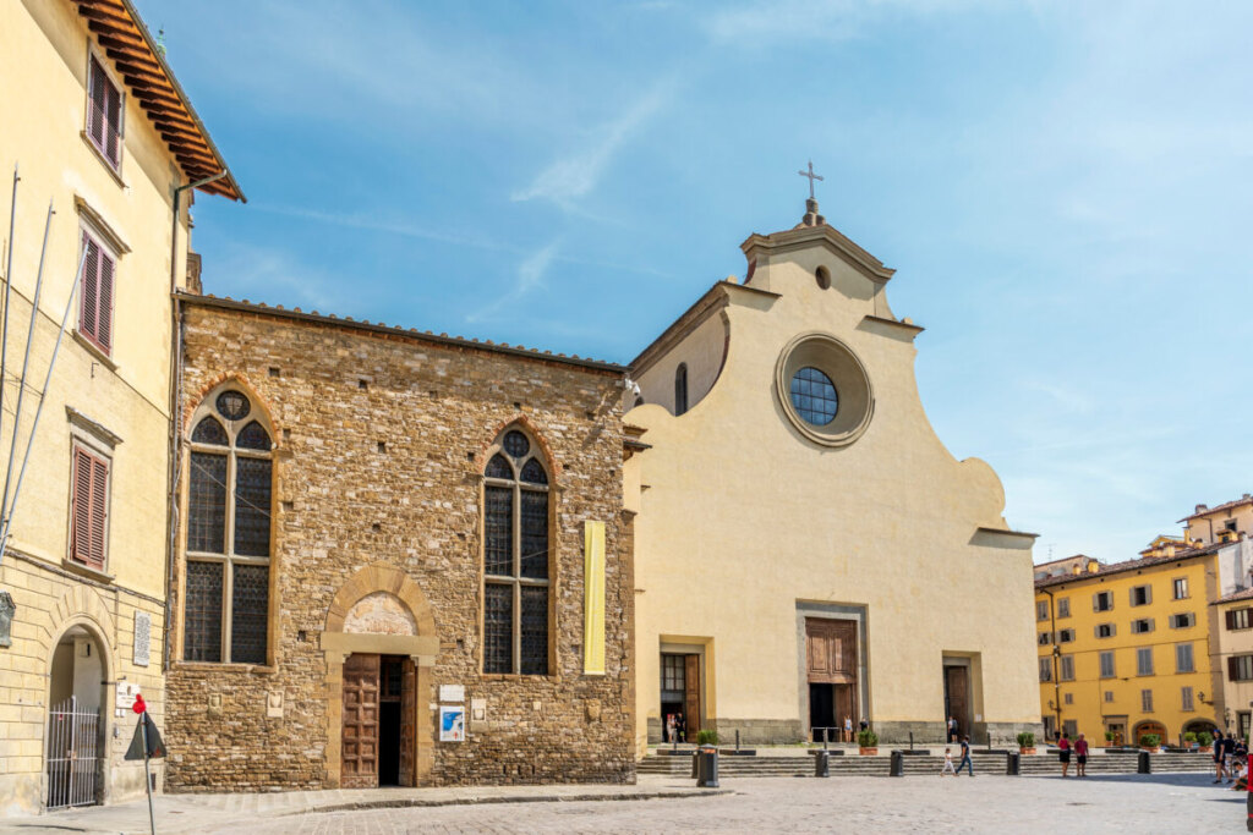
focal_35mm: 24
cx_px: 626
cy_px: 418
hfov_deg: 73.7
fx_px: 835
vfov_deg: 53.1
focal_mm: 24
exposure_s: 1/400
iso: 100
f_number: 6.3
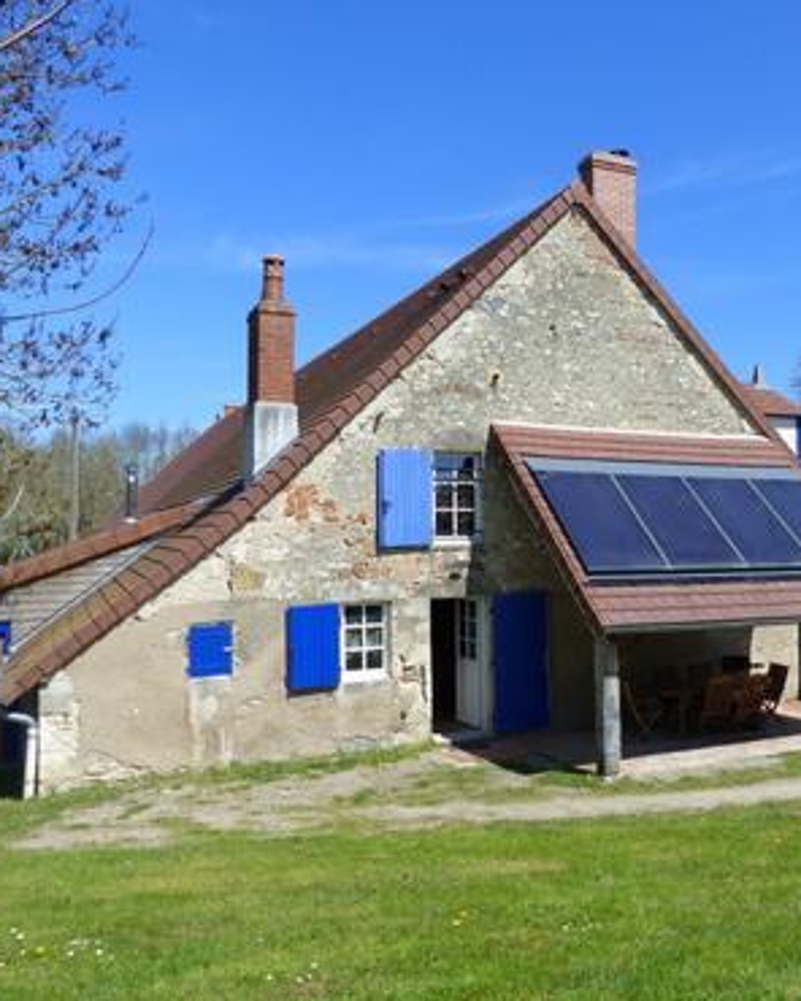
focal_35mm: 33
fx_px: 978
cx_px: 641
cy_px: 502
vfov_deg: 54.2
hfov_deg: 42.5
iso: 100
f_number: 4
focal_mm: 4.5
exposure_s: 1/800
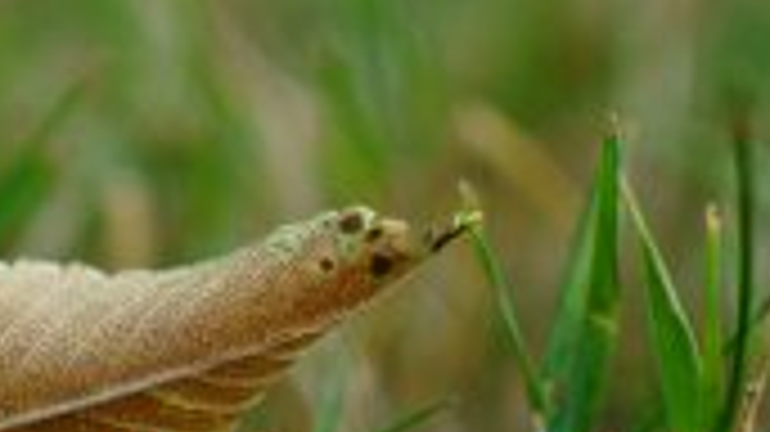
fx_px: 2939
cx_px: 14
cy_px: 358
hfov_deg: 14.7
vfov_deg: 8.4
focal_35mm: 144
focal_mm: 18.5
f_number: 1.8
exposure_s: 1/500
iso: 100
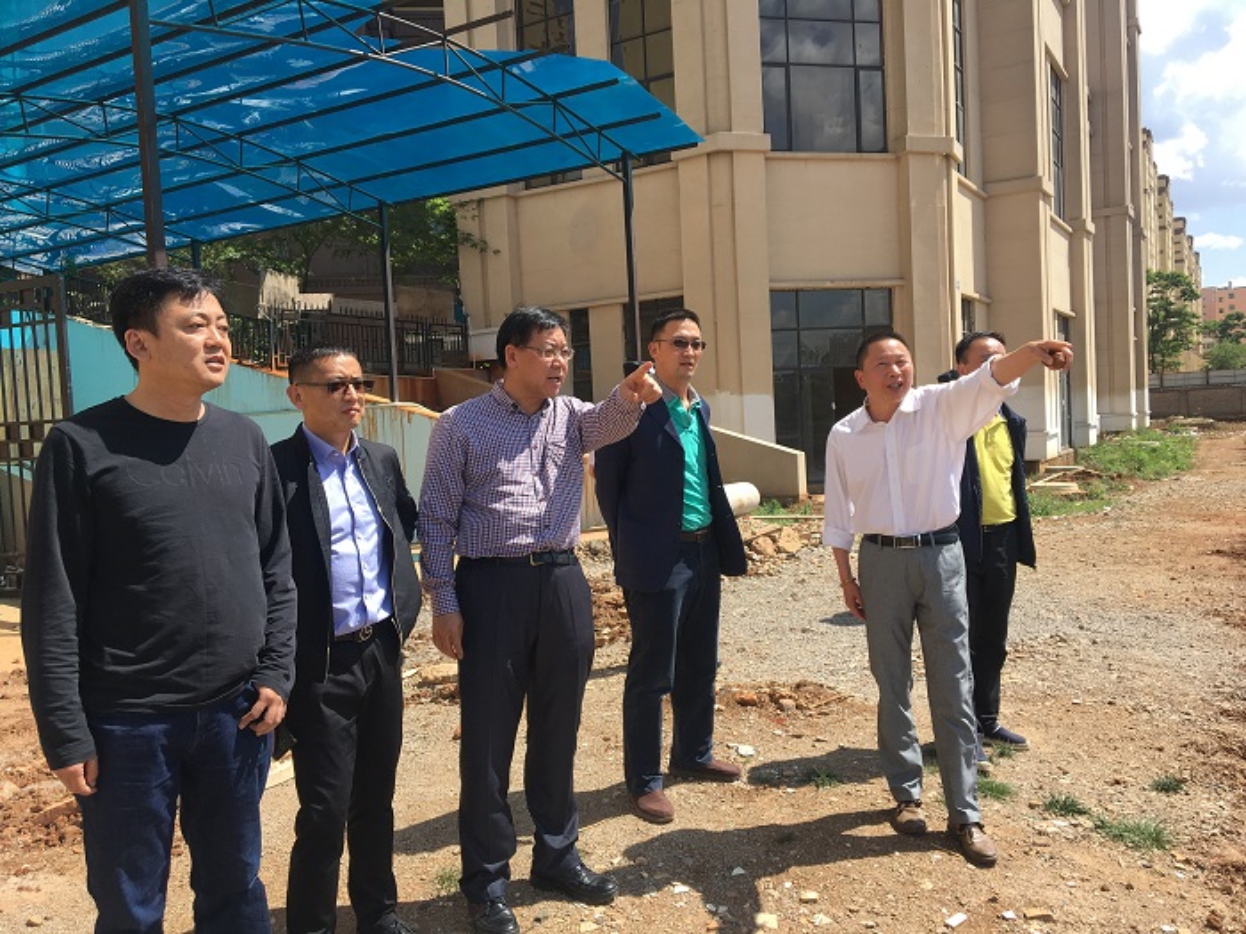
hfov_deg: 61.7
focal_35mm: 29
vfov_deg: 48.2
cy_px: 467
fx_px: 1044
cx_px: 623
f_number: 2.2
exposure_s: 1/1012
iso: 25
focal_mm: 4.15
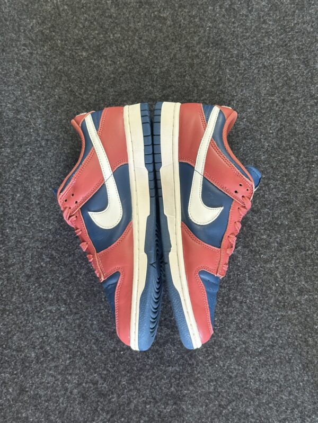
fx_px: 587
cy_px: 212
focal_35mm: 48
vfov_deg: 39.6
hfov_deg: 30.3
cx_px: 159
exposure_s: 1/50
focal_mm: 6.86
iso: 200
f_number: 1.78
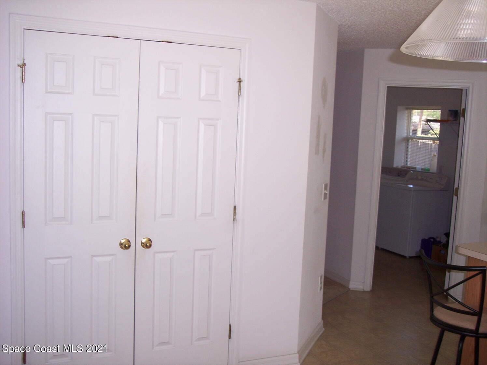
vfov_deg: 36.8
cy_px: 182
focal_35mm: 39
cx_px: 244
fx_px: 549
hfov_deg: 47.9
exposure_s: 1/125
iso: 100
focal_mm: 8
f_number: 3.4
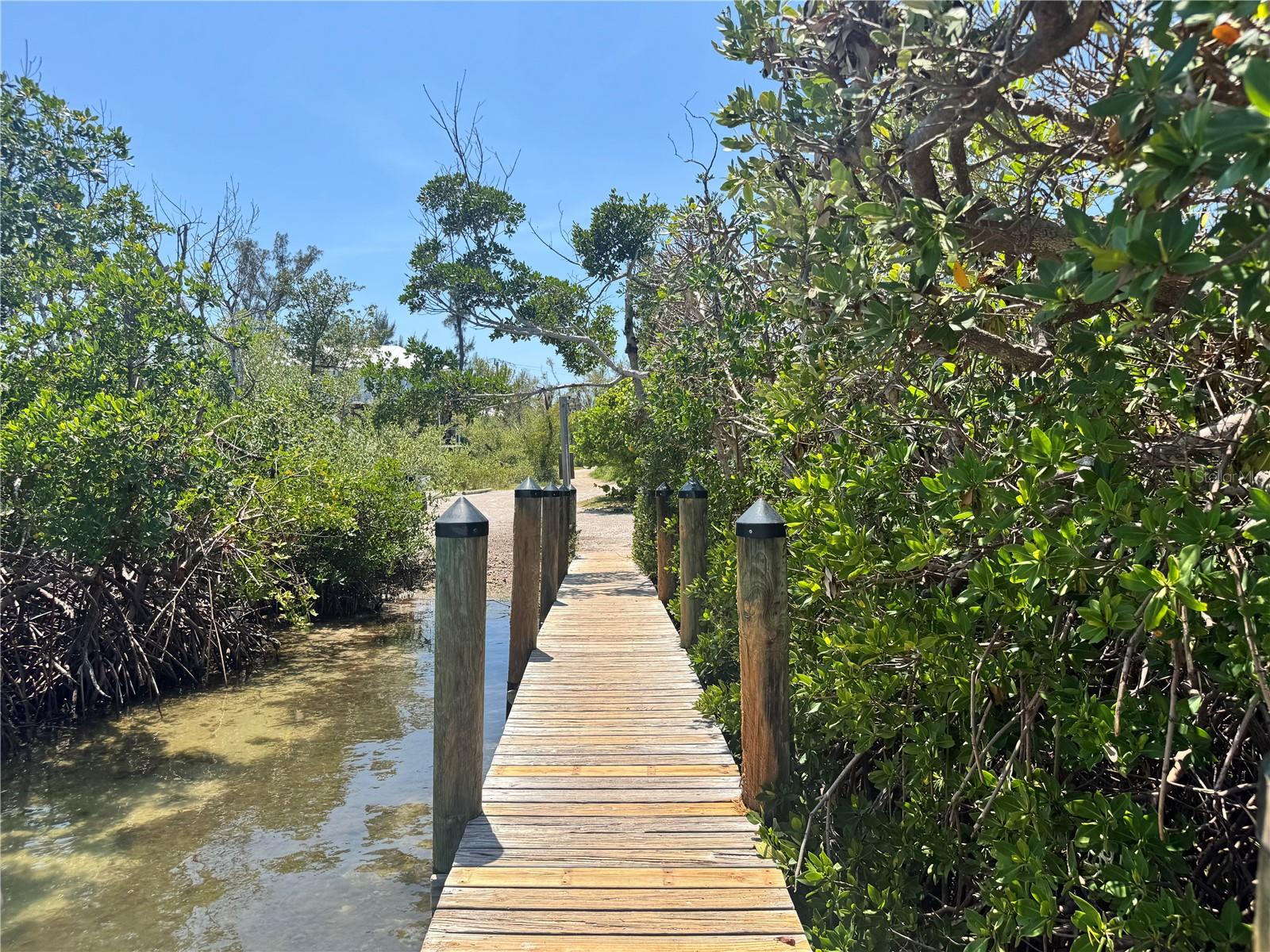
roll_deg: -0.4
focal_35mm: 24
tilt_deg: -2.3
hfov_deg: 71.6
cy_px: 476
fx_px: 881
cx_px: 635
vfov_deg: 56.8
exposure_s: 1/3597
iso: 80
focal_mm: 6.76
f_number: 1.78
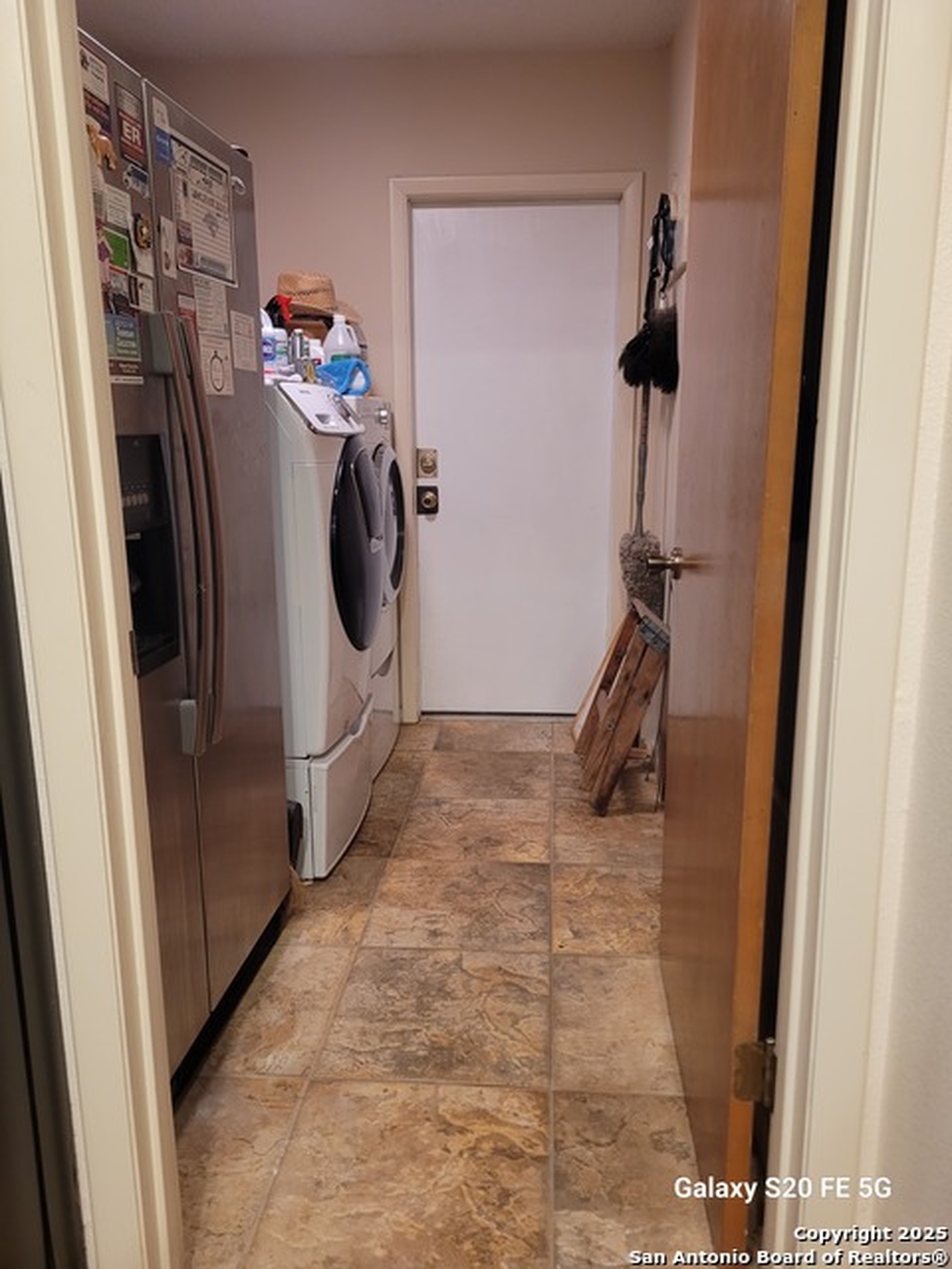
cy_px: 634
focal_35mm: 26
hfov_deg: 53.1
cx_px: 476
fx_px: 953
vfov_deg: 67.3
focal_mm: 5.4
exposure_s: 1/40
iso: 320
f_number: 1.8
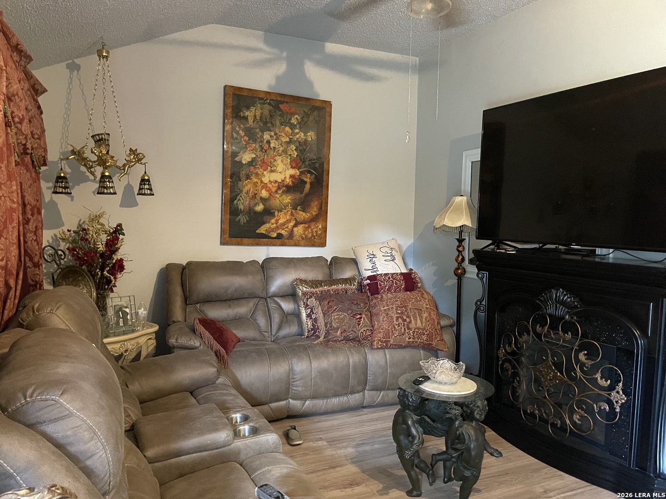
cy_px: 250
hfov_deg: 67.3
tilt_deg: -2.9
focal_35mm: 26
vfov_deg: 53.1
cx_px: 333
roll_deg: +0.0
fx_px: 500
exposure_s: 1/30
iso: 800
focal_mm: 4.2
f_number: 1.6
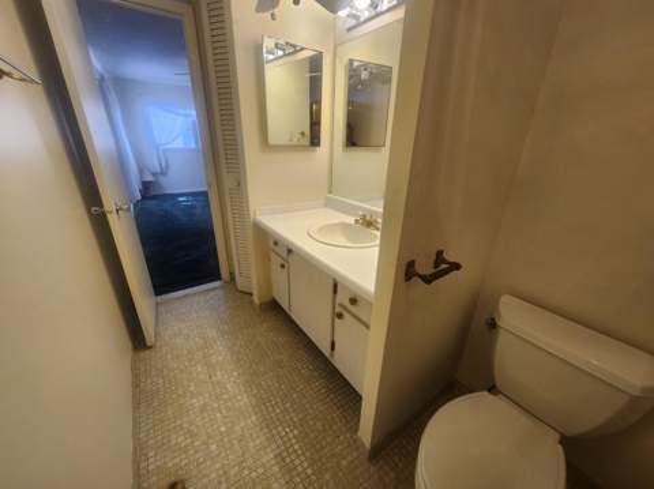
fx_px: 245
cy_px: 244
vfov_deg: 89.8
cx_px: 327
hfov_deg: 106.2
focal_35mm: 13
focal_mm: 1.74
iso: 80
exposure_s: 1/60
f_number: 2.2
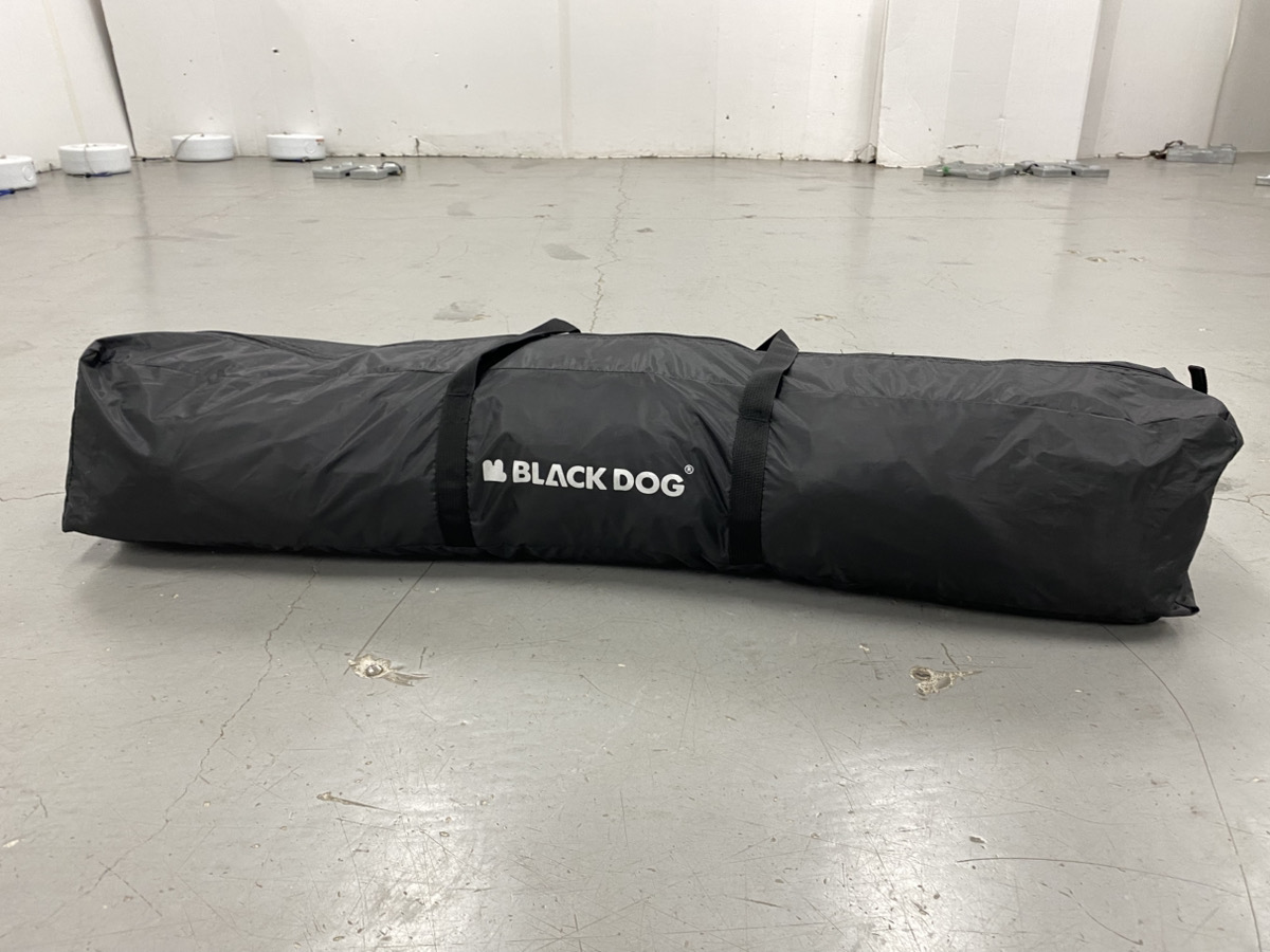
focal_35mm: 26
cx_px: 635
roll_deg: +1.1
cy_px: 476
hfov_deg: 67.3
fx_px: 954
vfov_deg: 53.1
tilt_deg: -21.7
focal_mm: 4.25
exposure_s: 1/50
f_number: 1.8
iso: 100
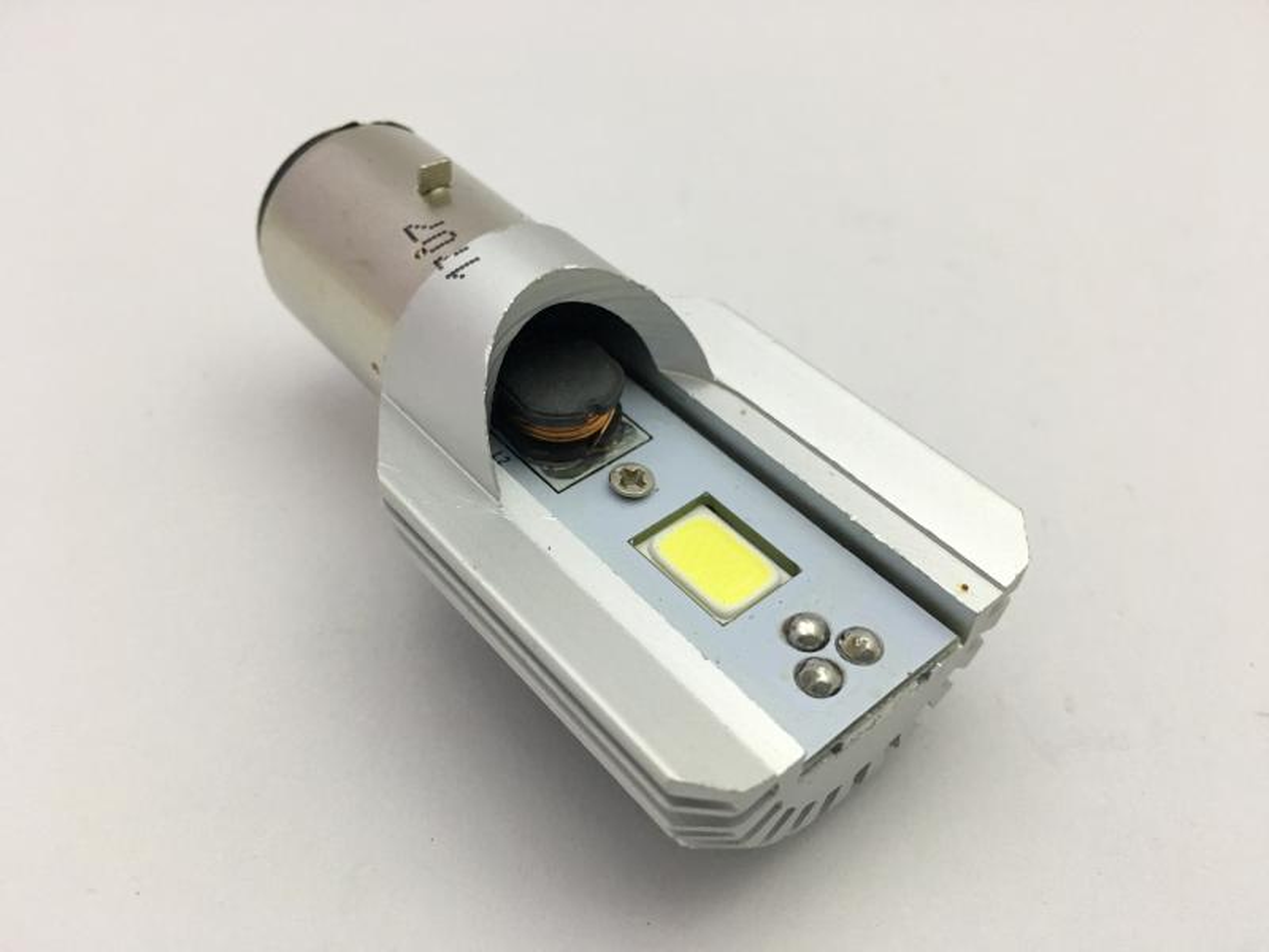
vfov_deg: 48.2
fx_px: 1063
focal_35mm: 29
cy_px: 476
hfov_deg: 61.7
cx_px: 634
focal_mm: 4.15
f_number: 2.2
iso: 125
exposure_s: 1/30
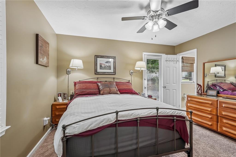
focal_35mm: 16
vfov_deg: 73.7
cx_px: 118
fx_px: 105
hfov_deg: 96.8
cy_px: 78
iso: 800
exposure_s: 1/20
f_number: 8
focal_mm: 16
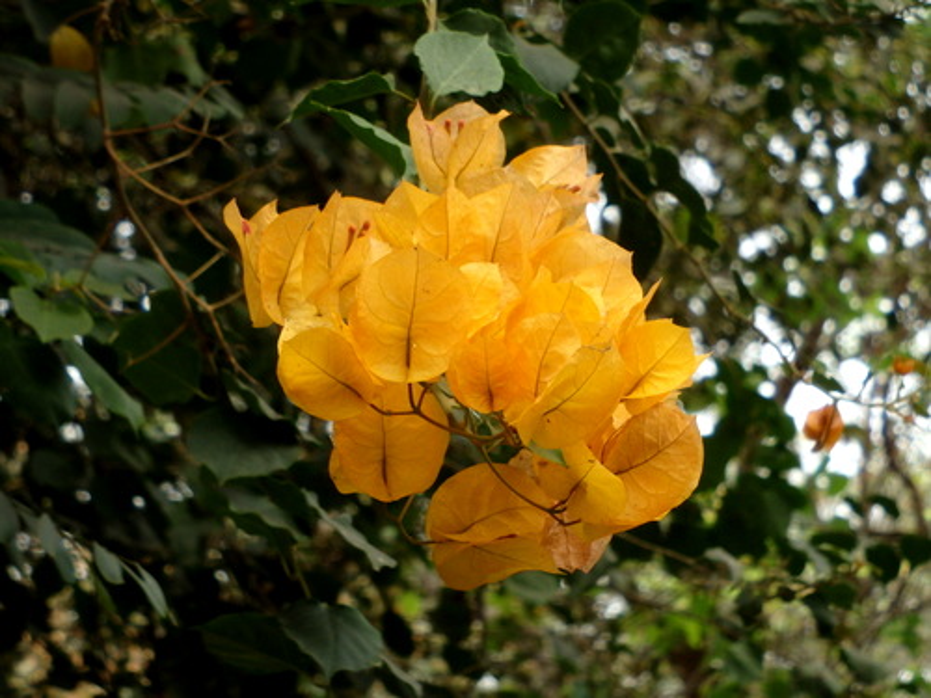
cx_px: 466
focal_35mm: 140
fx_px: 3765
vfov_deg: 10.6
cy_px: 349
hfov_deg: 14.1
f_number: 5.9
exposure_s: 1/200
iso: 200
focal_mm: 25
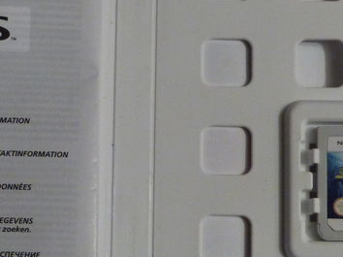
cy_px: 127
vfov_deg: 13.1
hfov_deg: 17.4
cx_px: 128
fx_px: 1119
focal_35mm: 113
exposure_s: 1/15
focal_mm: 7
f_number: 3.1
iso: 400
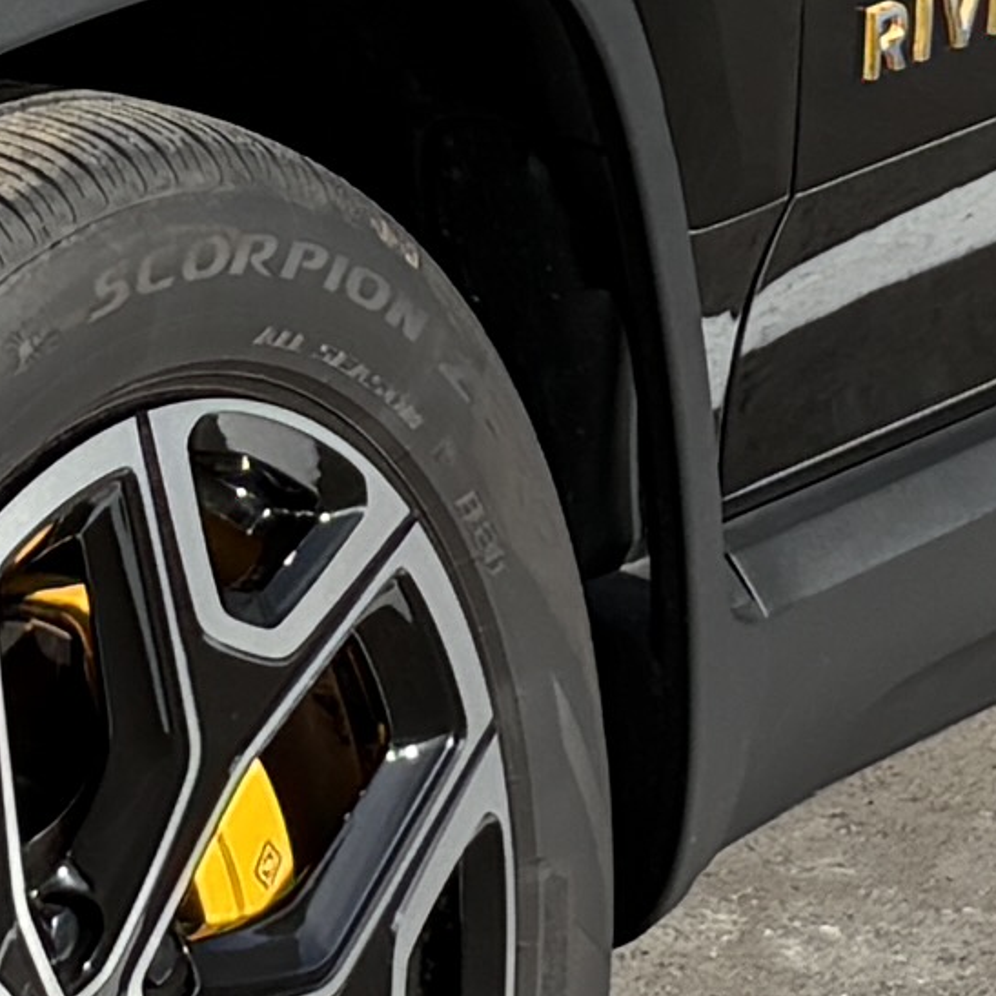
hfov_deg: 7.3
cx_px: 147
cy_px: -386
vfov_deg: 7.2
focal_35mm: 240
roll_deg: -0.9
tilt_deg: -5.9
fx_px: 7813
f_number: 1.6
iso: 64
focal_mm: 5.96
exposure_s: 1/1901
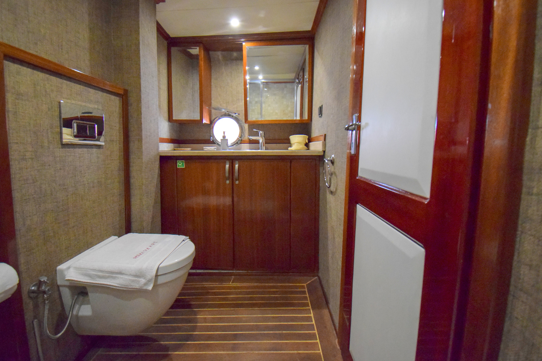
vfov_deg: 77.3
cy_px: 180
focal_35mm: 15
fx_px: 226
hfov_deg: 100.4
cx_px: 271
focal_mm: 10
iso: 6400
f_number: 4.5
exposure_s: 1/20
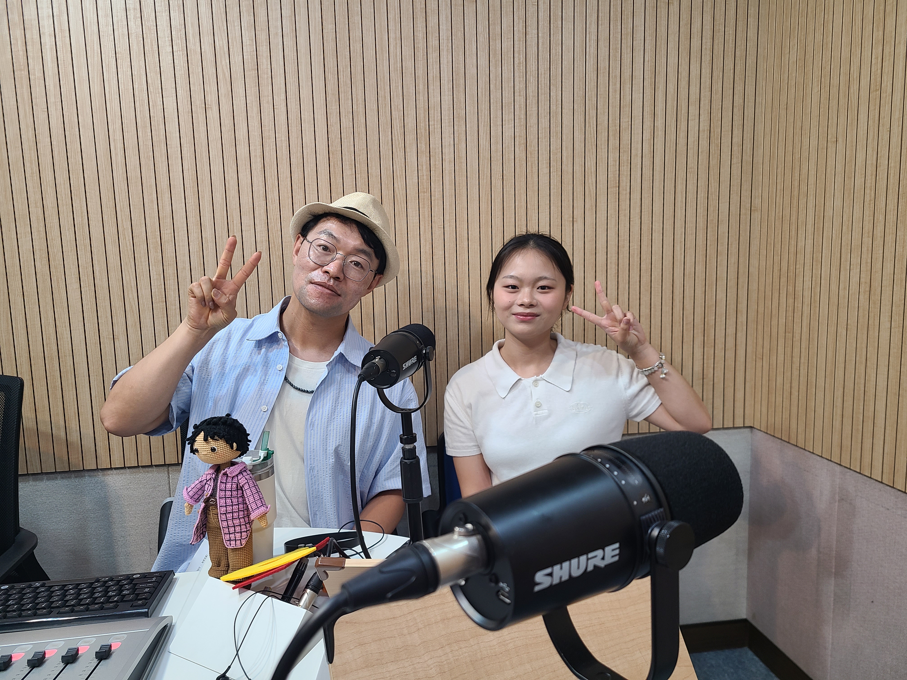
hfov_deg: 67.3
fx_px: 681
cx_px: 454
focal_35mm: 26
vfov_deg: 53.1
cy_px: 340
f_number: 1.8
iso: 80
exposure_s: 1/60
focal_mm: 5.4
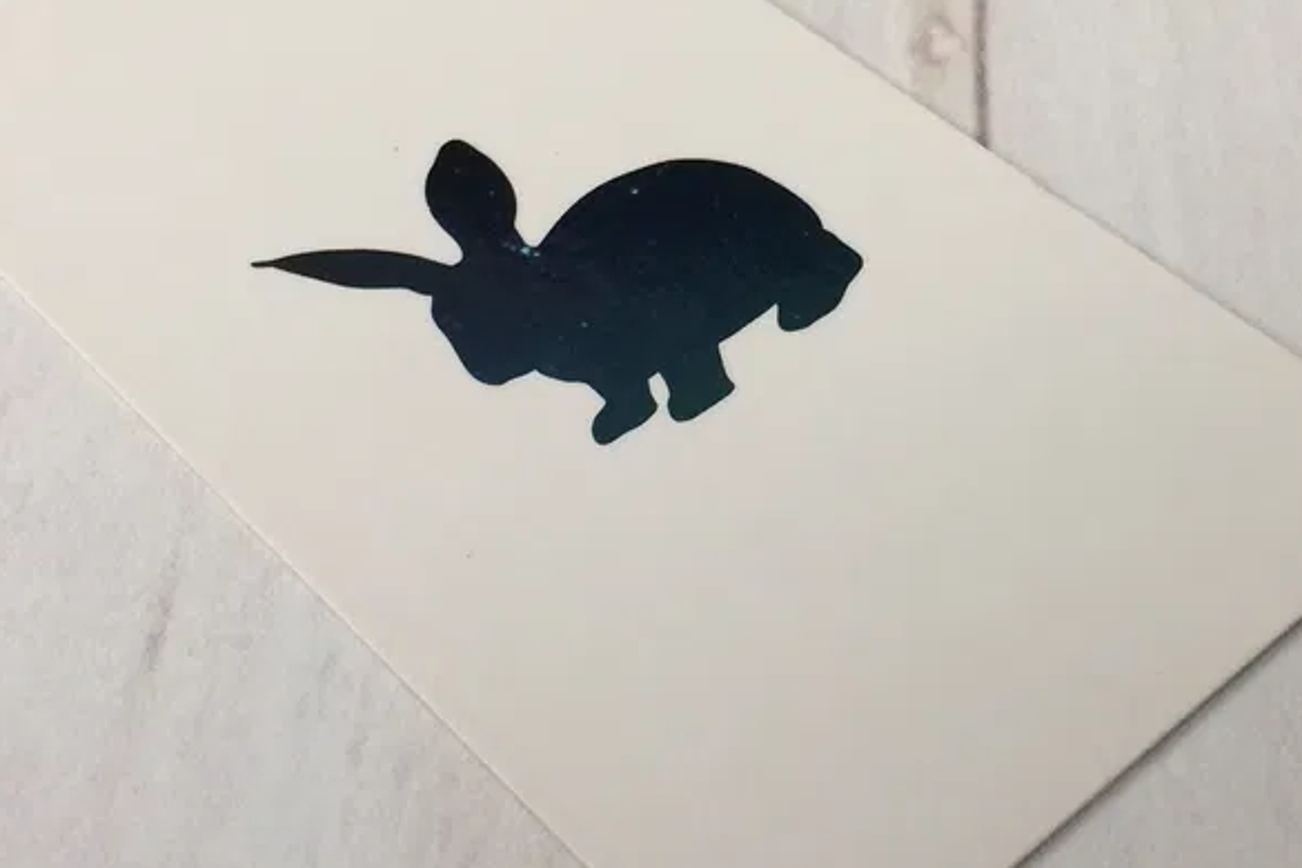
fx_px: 2387
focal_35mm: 66
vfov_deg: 20.4
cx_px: 763
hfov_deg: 30.5
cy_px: 158
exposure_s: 1/30
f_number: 2.2
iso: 40
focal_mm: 4.15
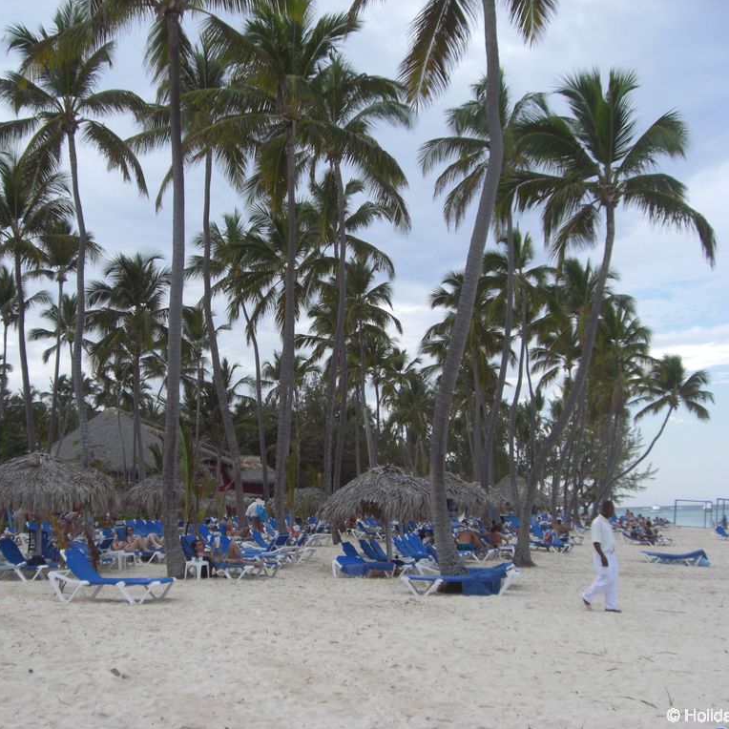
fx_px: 1072
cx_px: 317
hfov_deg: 37.5
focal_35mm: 45
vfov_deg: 37.6
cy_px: 364
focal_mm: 6.2
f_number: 2.7
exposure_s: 1/500
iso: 64
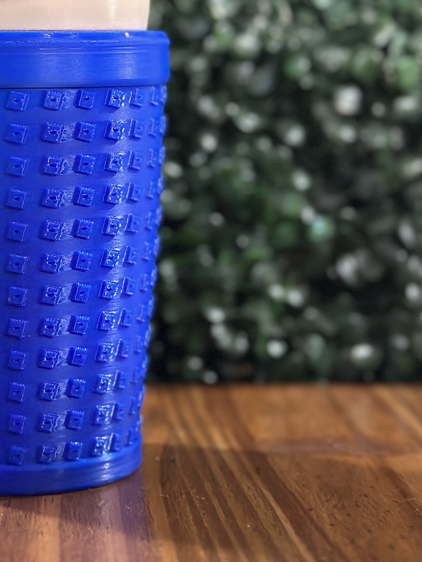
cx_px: 39
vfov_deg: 19.6
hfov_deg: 14.8
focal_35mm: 99
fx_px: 1609
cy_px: 93
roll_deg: +0.1
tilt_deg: -0.1
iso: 500
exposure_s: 1/33
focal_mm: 6.86
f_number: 1.78
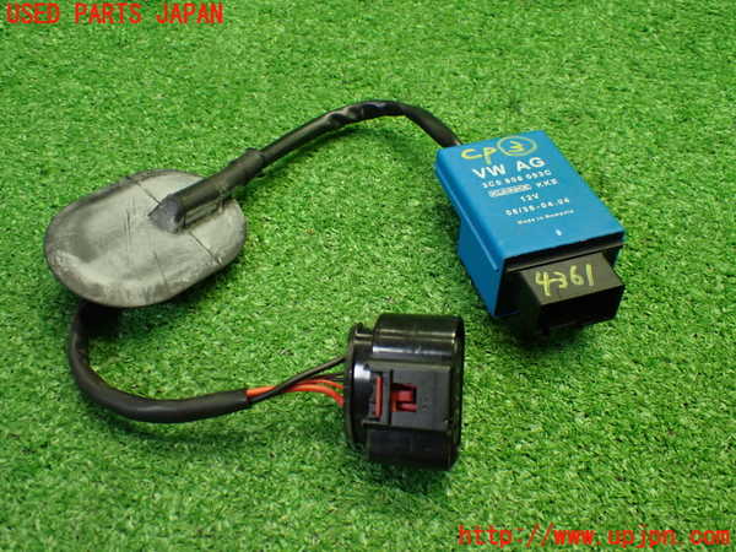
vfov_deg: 37.7
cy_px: 276
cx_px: 368
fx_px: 808
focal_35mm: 38
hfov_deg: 49.0
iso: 800
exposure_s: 1/100
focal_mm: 6.83
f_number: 2.7
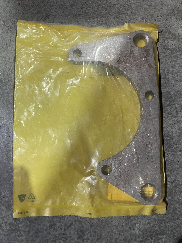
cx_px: 91
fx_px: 182
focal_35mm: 26
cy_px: 122
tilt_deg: -82.3
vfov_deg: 67.3
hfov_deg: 53.1
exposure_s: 1/60
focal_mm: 4.2
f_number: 1.6
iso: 250
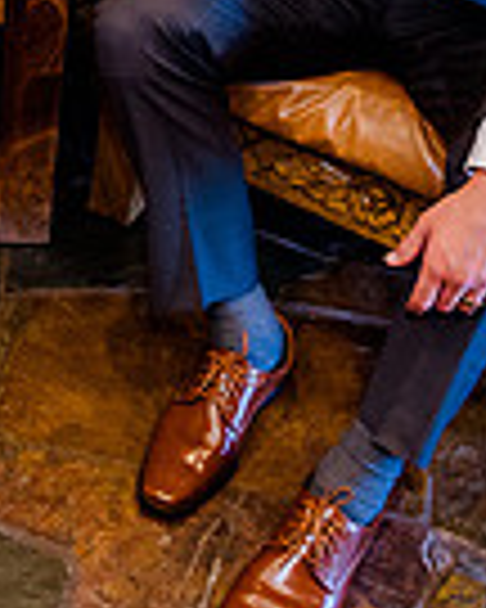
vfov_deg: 18.0
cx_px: -172
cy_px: -54
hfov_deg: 14.3
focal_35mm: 103
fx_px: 1852
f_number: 4
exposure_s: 1/80
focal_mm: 24
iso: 2500
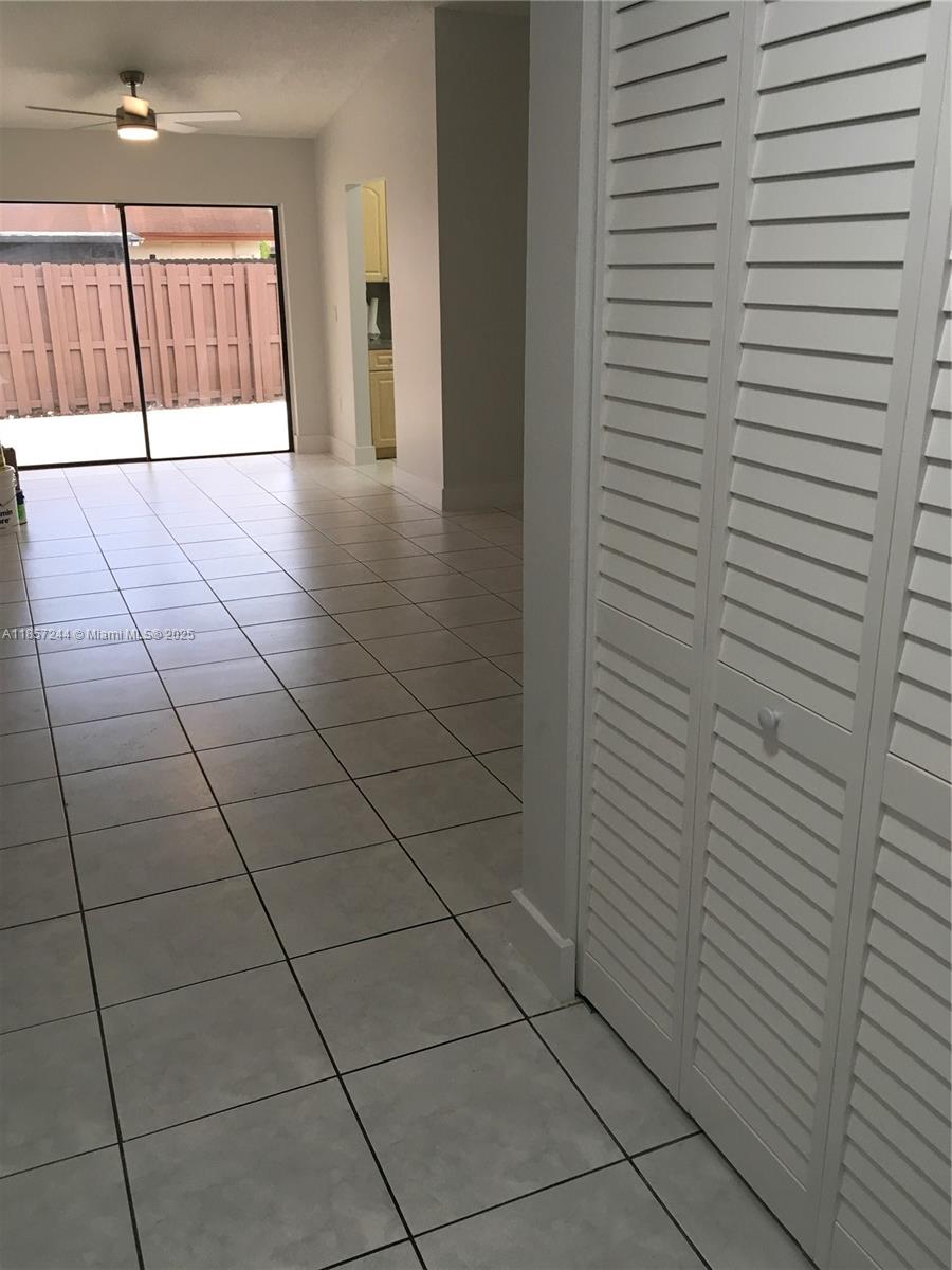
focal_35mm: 29
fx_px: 1063
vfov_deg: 61.7
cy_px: 635
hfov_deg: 48.2
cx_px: 476
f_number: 2.2
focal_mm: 4.15
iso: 25
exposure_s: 1/30
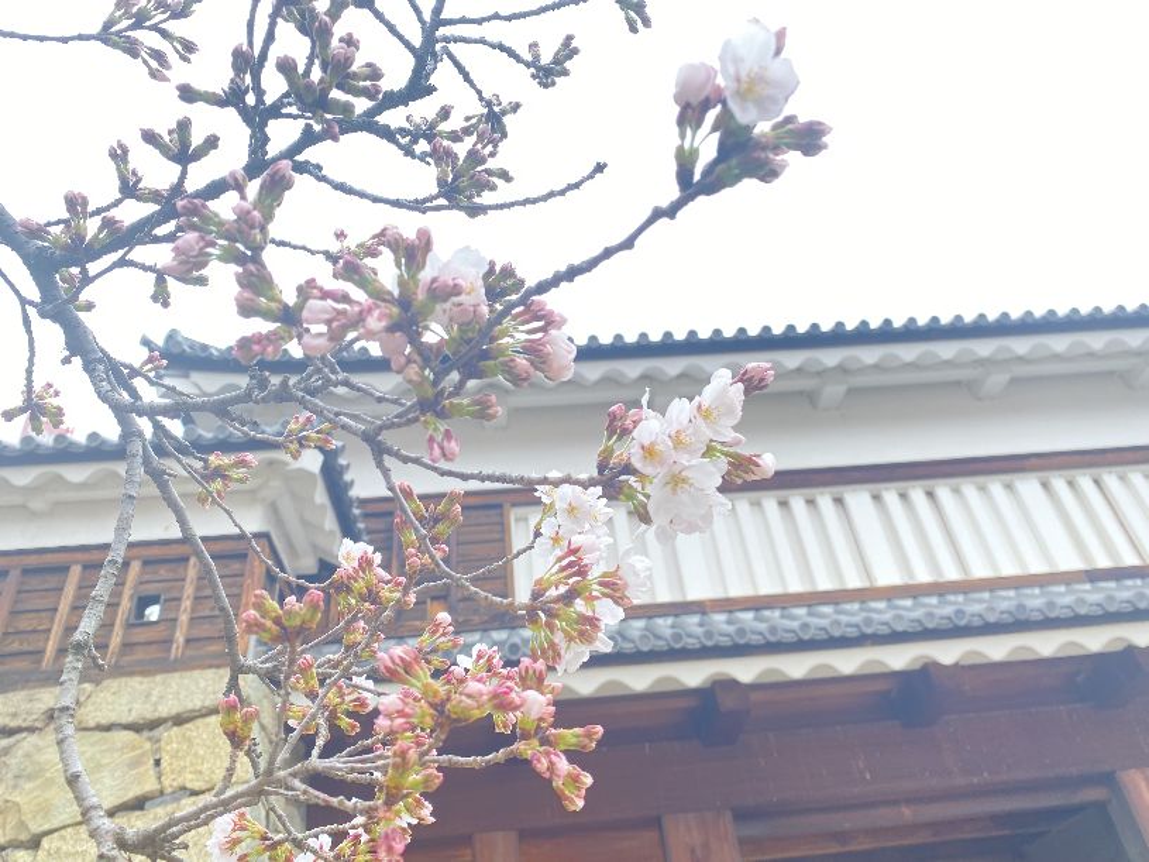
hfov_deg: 67.3
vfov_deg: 53.1
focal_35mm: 26
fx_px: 863
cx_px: 574
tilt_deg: +40.5
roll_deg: +6.7
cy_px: 431
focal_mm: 4.25
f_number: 1.8
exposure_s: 1/156
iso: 32
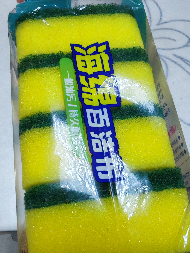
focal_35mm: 33
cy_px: 121
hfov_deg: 42.8
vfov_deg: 55.3
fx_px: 242
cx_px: 108
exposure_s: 1/50
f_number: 2.2
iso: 500
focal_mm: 1.96
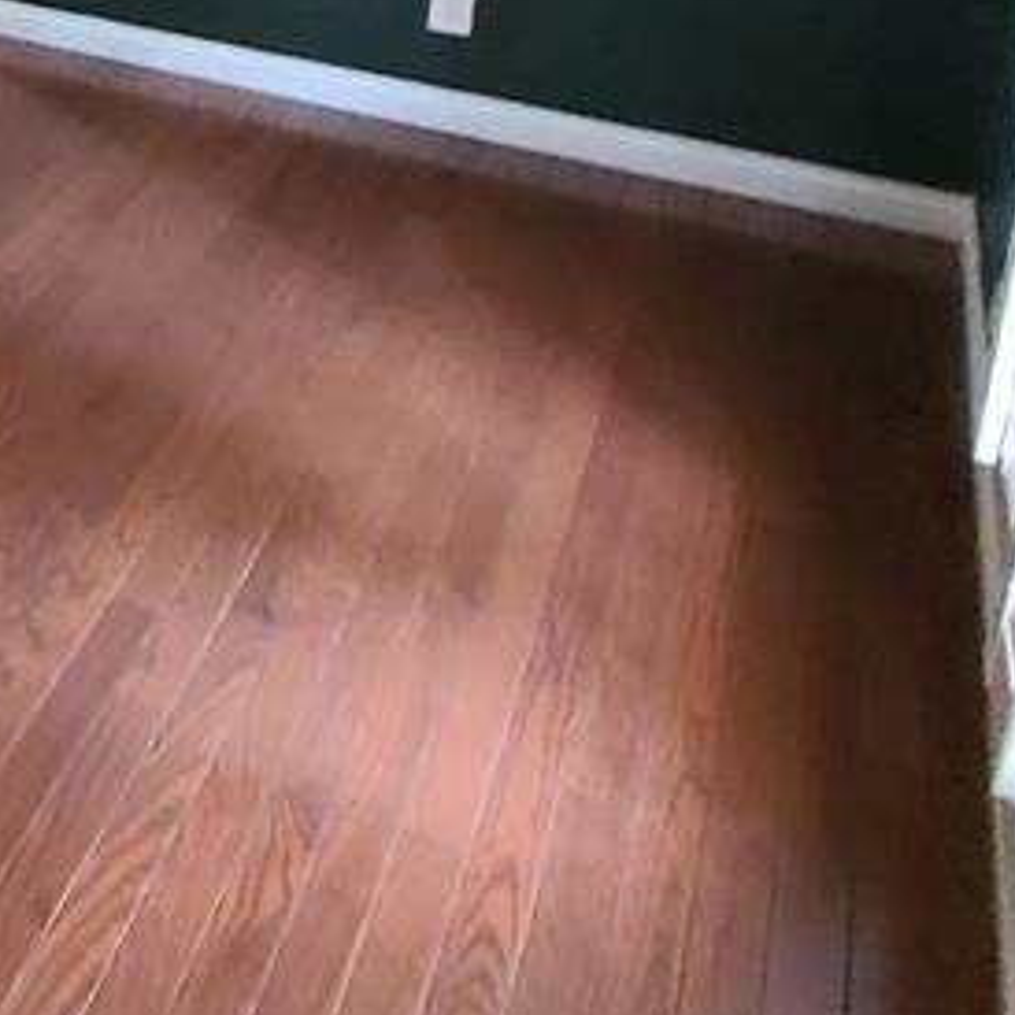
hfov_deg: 24.3
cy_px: -148
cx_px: -685
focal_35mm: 43
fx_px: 1426
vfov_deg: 33.3
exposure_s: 1/30
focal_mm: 2.2
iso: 500
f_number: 2.2
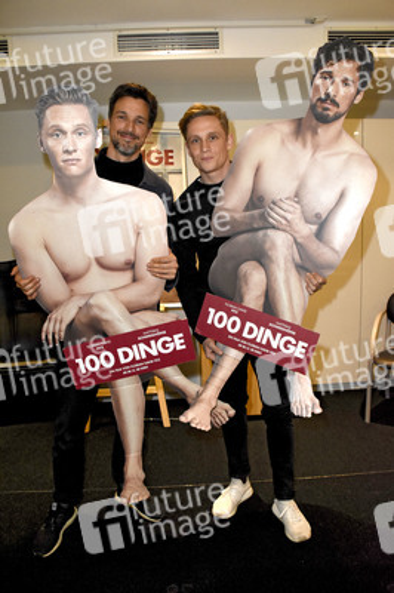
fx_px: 444
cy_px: 296
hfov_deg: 47.9
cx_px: 197
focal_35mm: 27
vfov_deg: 67.4
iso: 2500
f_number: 6.3
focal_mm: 18
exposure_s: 1/60
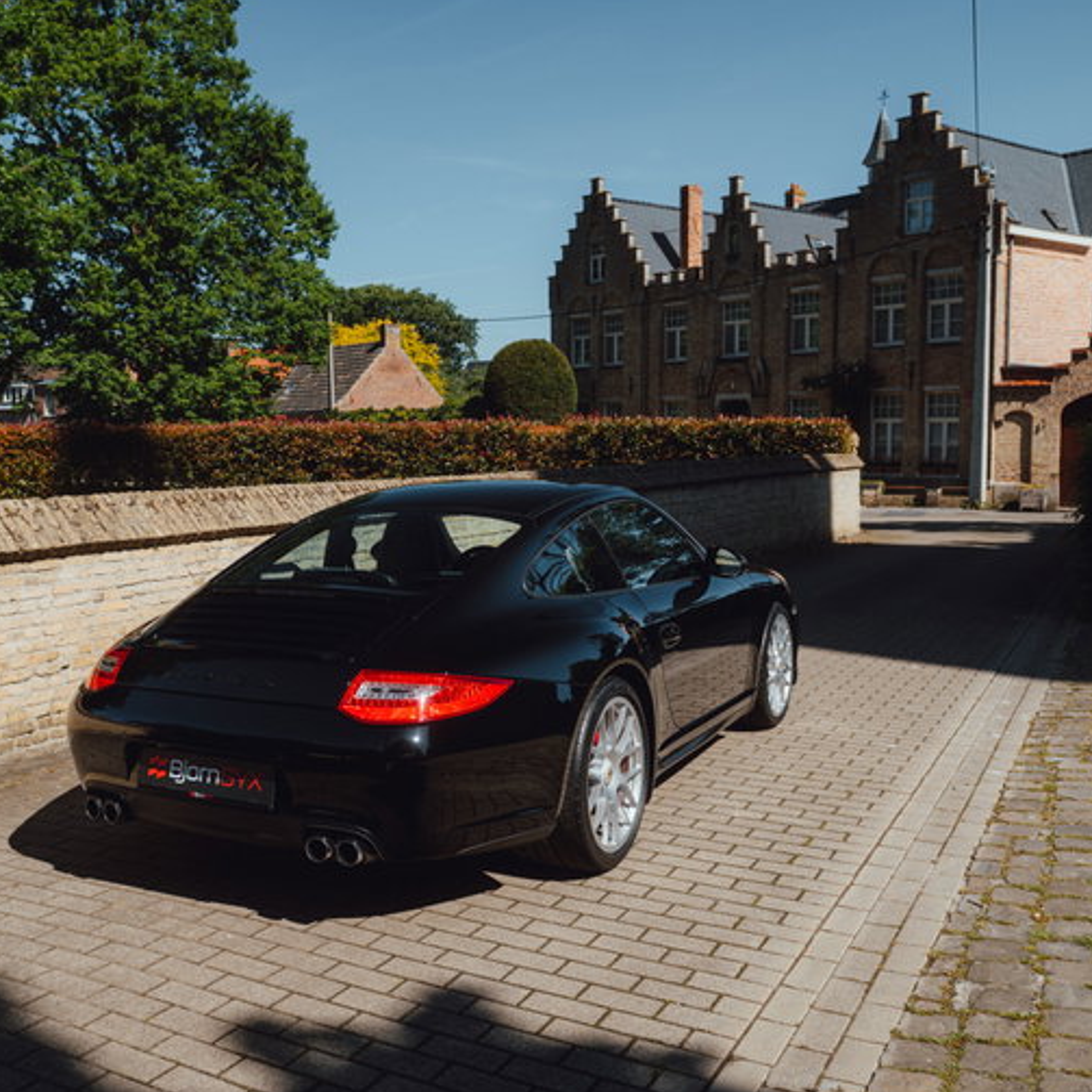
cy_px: 546
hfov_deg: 47.1
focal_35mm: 35
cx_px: 473
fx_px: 1249
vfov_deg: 47.2
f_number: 5.6
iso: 100
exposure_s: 1/160
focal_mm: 27
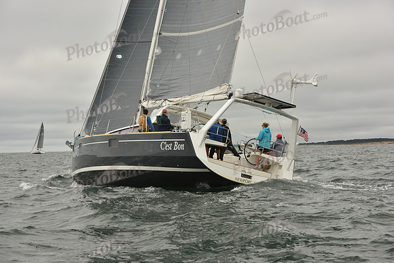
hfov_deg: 28.8
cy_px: 132
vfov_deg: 19.5
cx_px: 197
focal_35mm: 70
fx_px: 766
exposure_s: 1/800
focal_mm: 70
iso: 320
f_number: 8
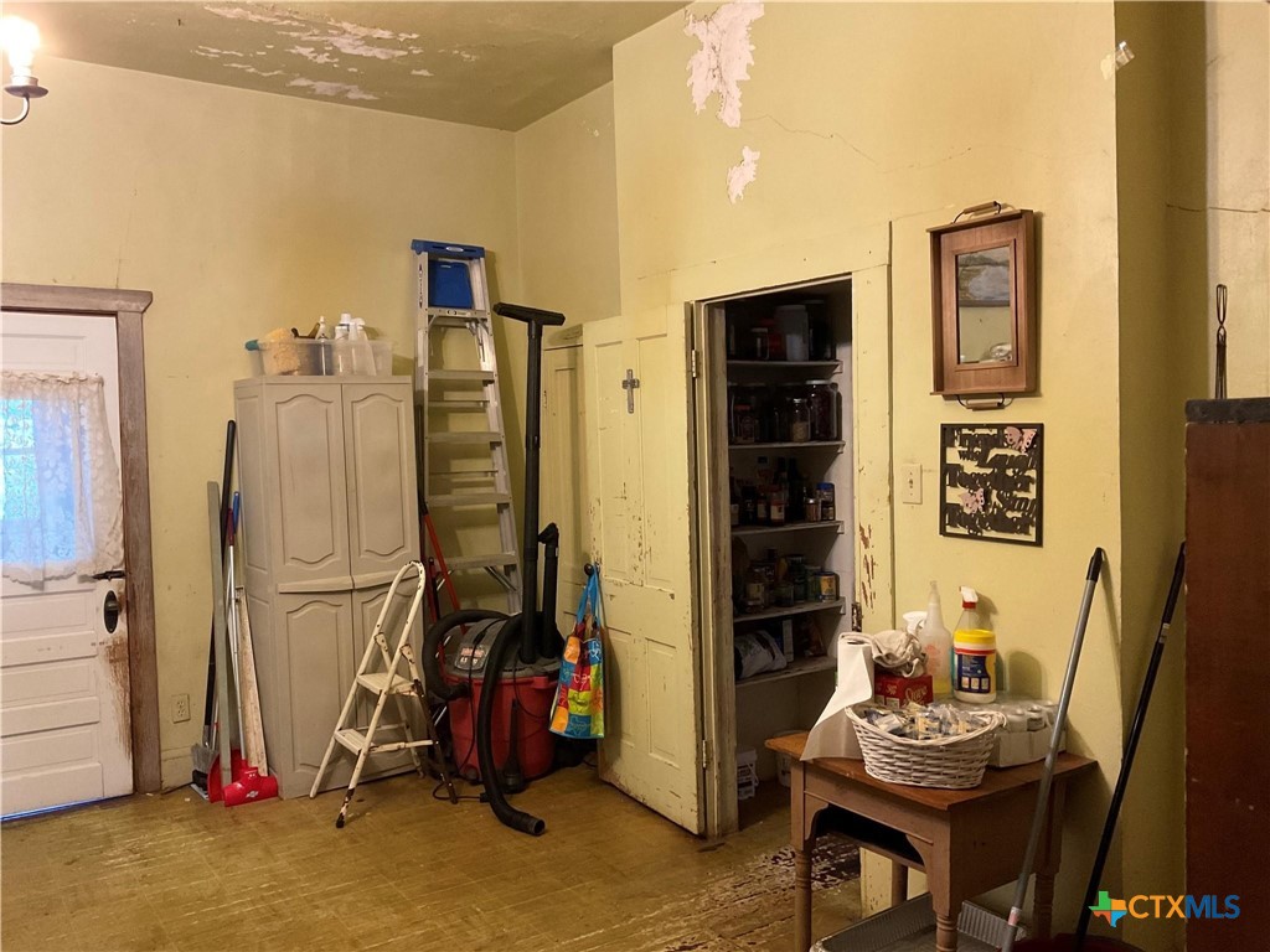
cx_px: 635
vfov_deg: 48.2
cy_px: 476
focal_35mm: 29
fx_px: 1064
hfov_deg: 61.7
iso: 250
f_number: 1.8
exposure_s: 1/40
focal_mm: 3
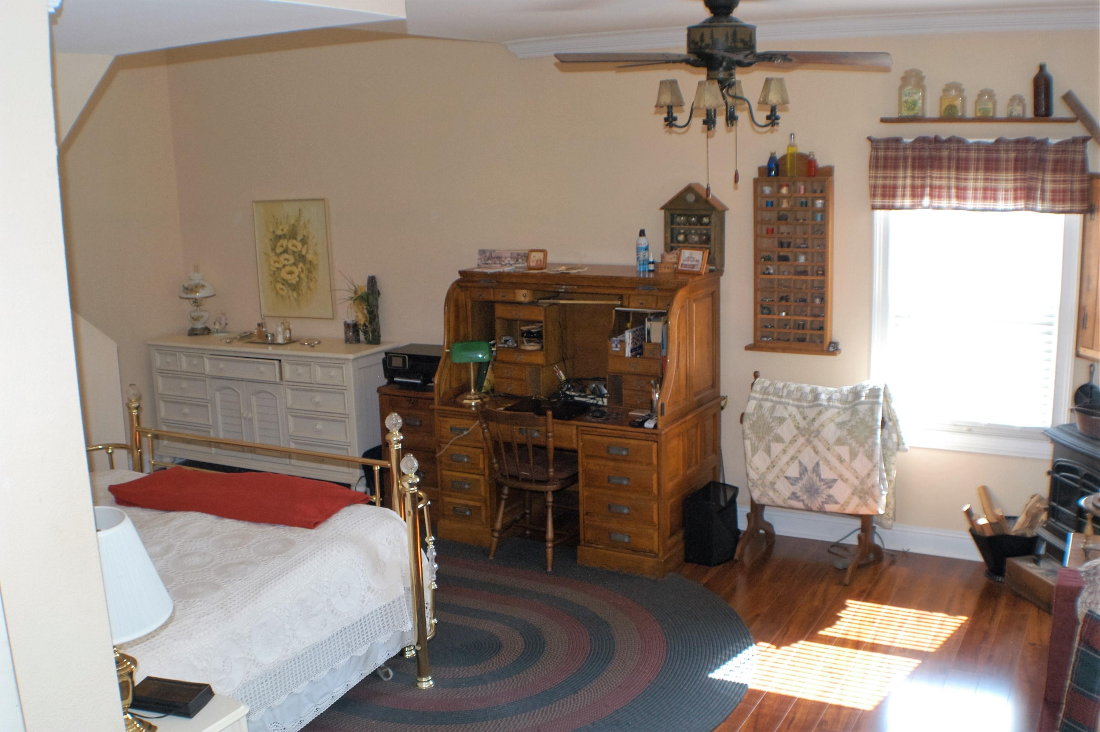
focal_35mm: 46
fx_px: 1420
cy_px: 366
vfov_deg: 28.9
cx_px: 550
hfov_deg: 42.4
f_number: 4.5
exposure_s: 1/90
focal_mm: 31
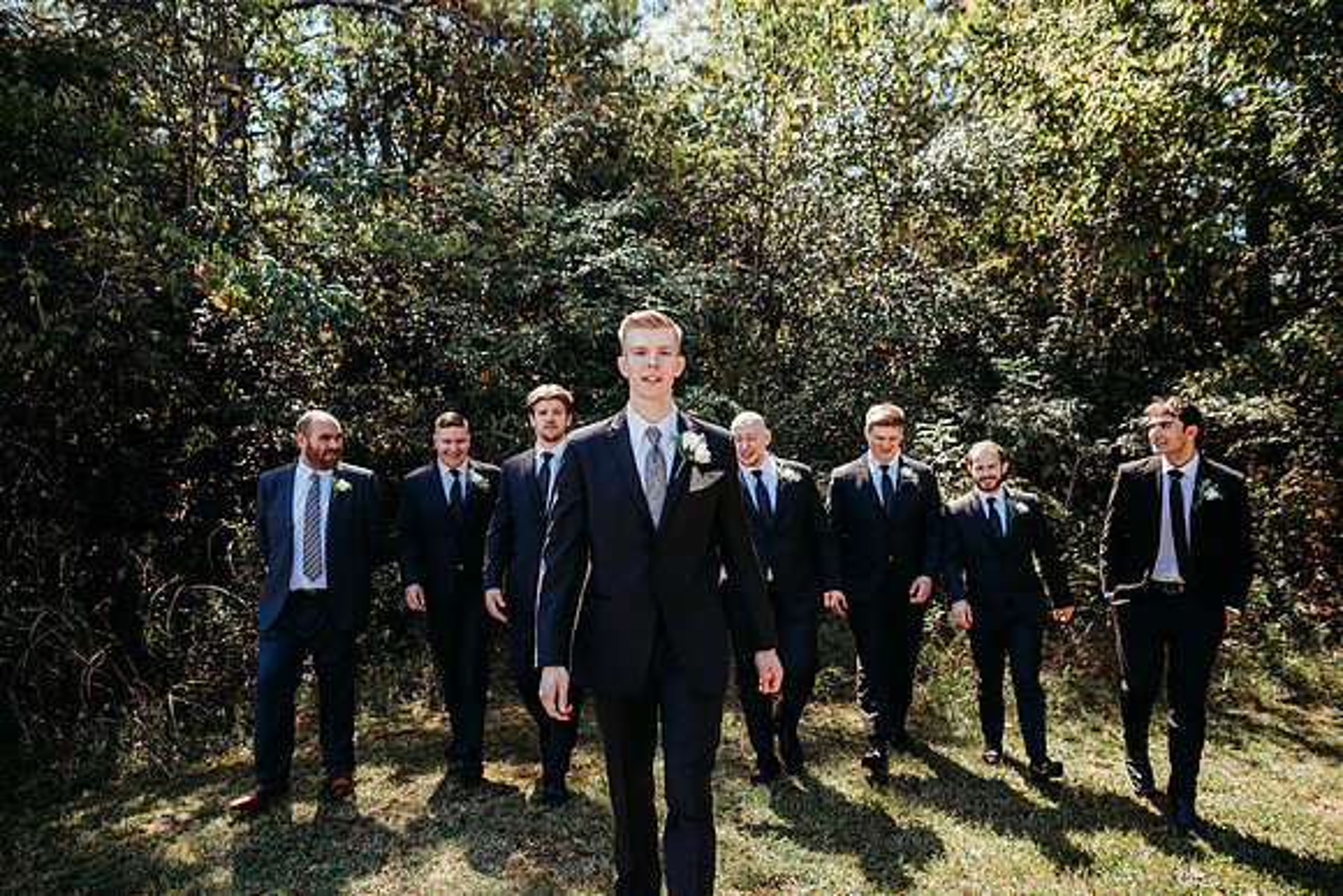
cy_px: 448
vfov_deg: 53.2
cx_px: 672
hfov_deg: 73.7
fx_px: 896
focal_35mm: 24
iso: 100
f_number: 2.8
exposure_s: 1/400
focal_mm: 24
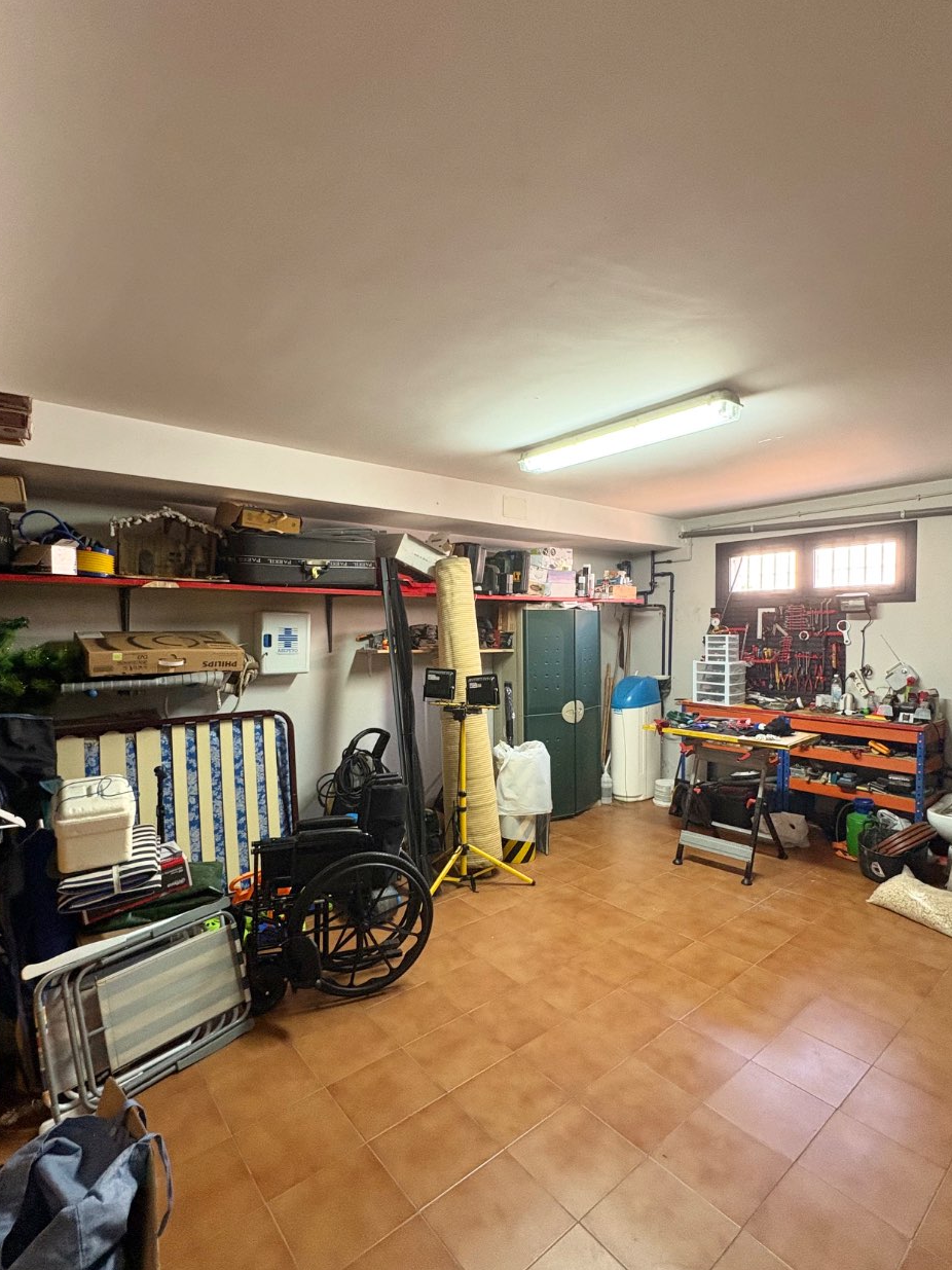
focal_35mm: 17
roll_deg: +0.5
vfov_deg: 91.0
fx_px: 623
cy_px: 652
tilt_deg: -1.8
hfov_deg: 74.6
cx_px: 515
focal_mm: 2.22
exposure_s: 1/50
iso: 400
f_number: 2.2
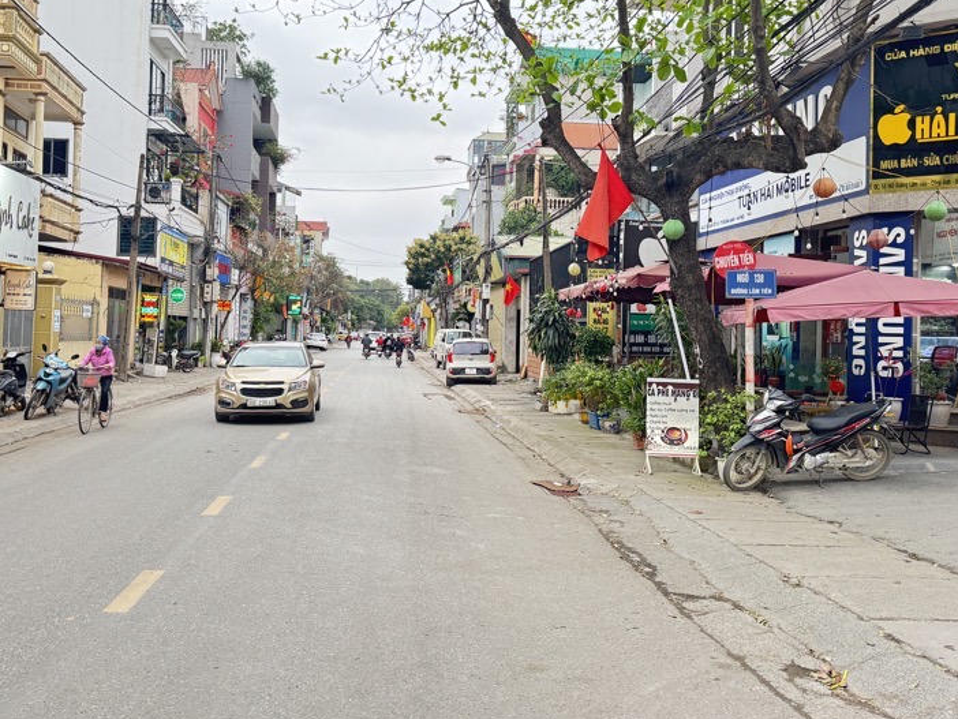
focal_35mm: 35
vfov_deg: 40.6
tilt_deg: +0.1
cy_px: 299
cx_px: 426
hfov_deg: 52.5
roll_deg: -2.4
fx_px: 969
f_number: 1.78
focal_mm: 6.76
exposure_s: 1/60
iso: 250
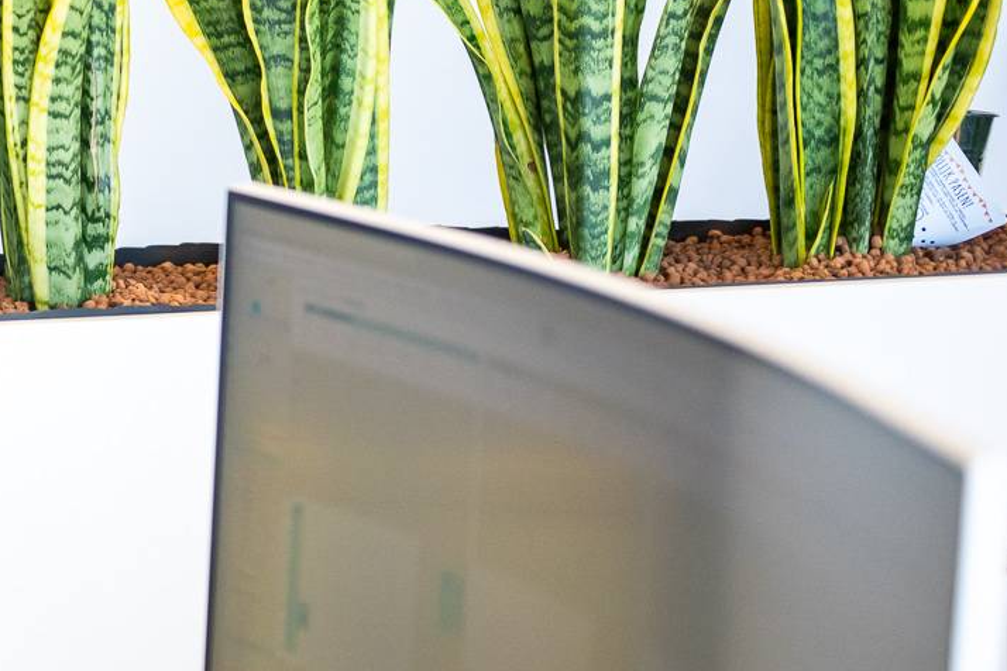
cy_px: 246
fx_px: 3916
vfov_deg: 9.8
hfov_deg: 14.0
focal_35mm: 140
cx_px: -360
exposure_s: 1/1600
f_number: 1.8
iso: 1600
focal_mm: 50
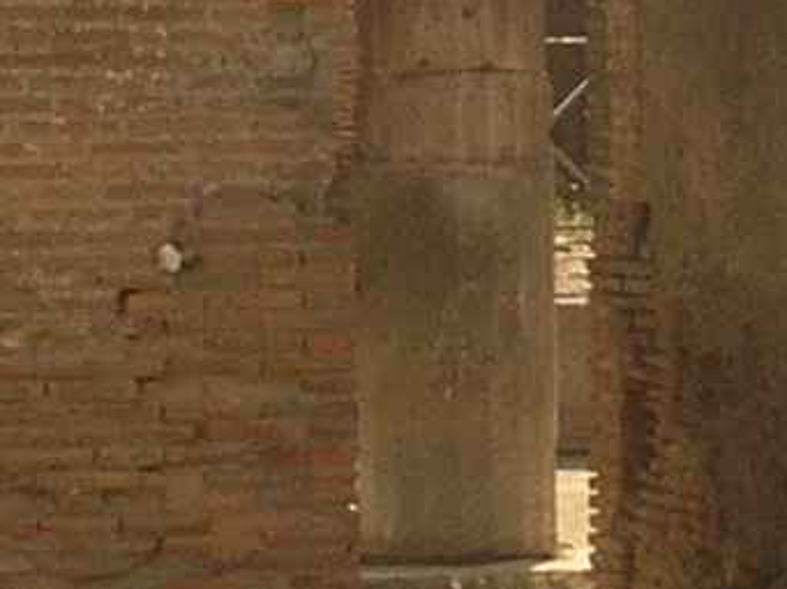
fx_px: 6405
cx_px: 849
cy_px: 125
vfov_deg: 5.3
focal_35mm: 282
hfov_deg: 7.0
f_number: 6.1
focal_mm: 7.1
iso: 50
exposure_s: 1/175
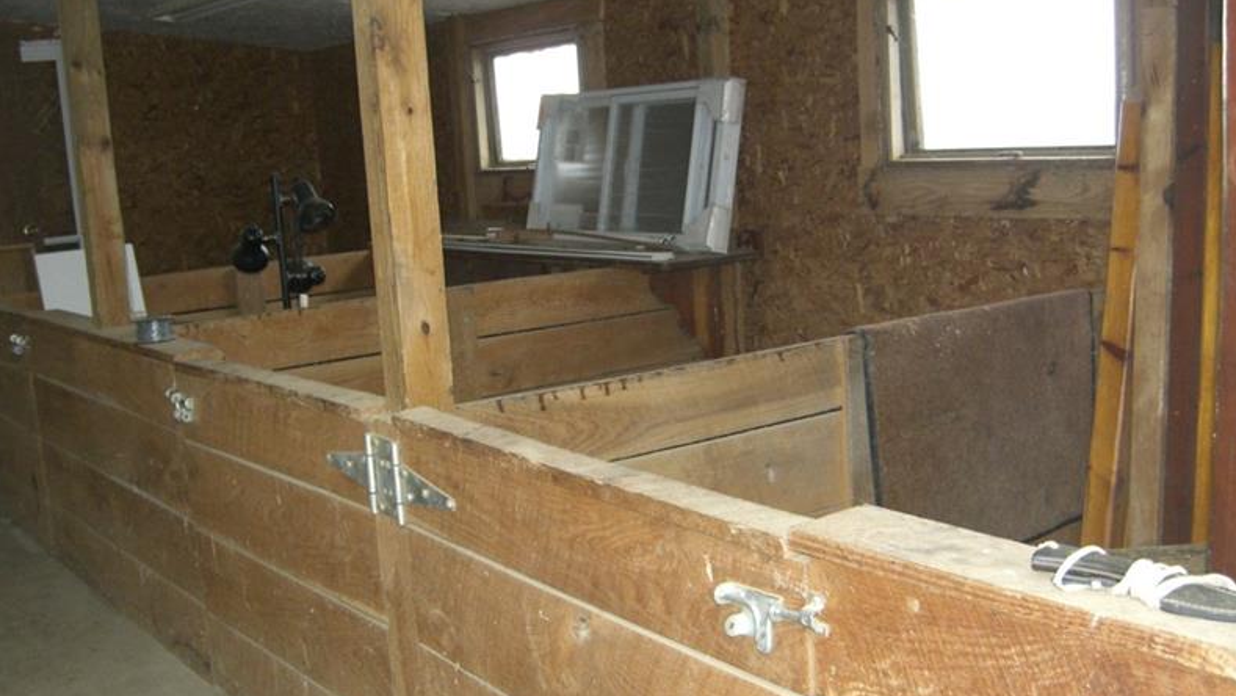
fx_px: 1377
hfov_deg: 48.4
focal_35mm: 42
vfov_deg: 28.4
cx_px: 614
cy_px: 354
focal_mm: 7.9
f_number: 2.8
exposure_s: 1/60
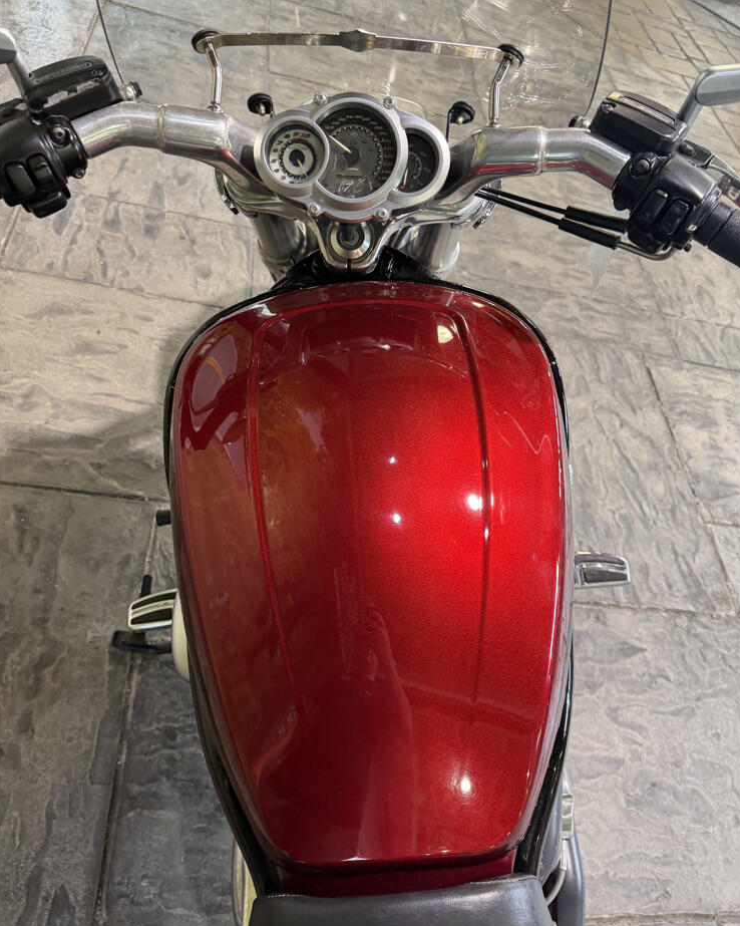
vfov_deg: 66.0
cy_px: 448
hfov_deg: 54.9
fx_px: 712
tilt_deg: -51.3
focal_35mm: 26
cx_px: 366
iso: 200
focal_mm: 6.76
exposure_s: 1/60
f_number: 1.78
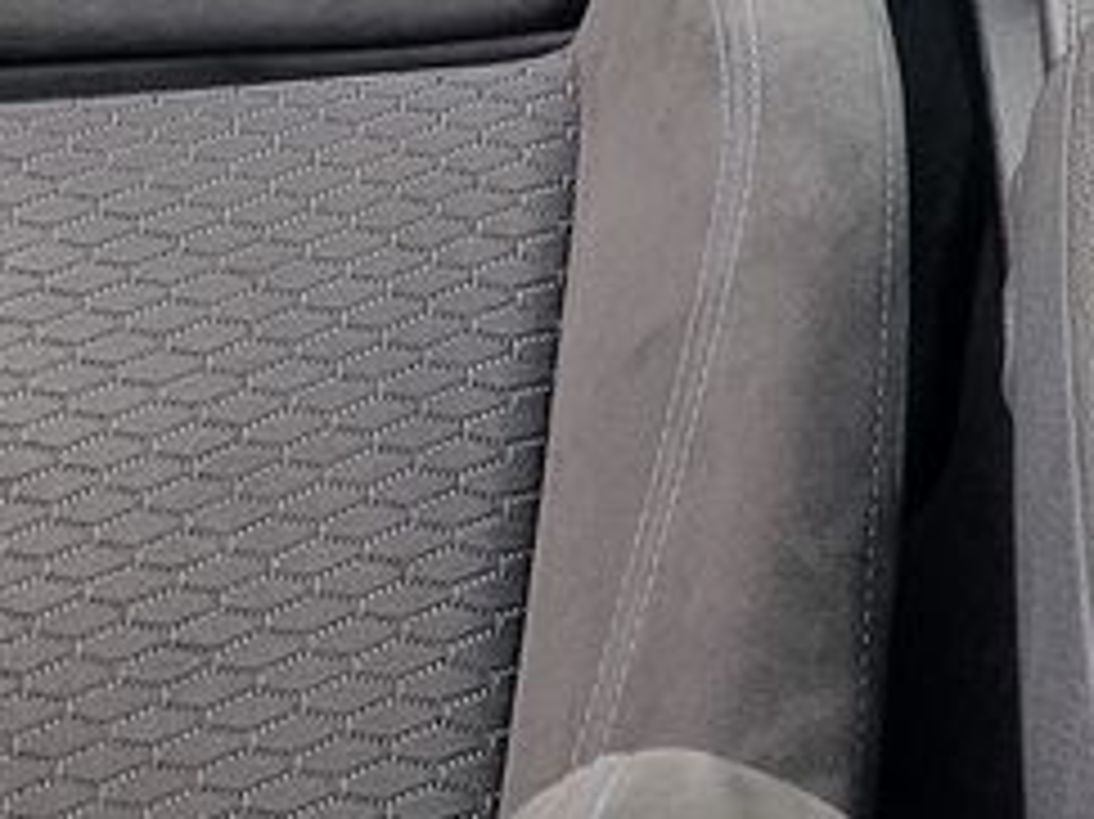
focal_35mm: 107
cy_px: -796
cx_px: 1013
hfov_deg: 18.1
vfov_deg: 12.3
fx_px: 3380
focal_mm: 5.4
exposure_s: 1/50
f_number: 1.8
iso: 320
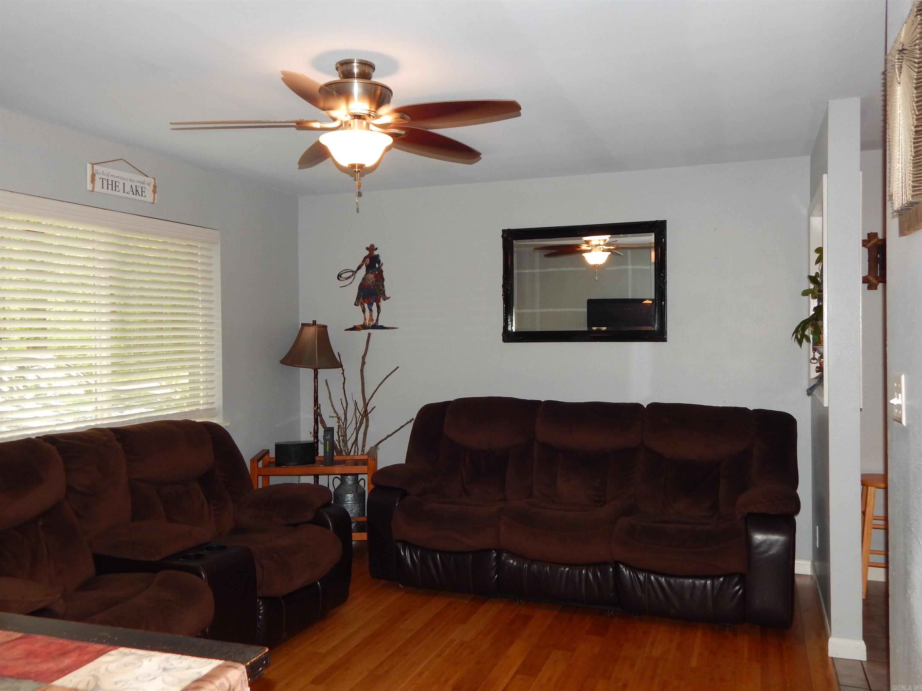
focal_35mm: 28
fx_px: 746
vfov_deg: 49.7
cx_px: 461
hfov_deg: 63.4
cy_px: 346
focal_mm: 5.1
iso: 200
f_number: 3.2
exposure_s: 1/30
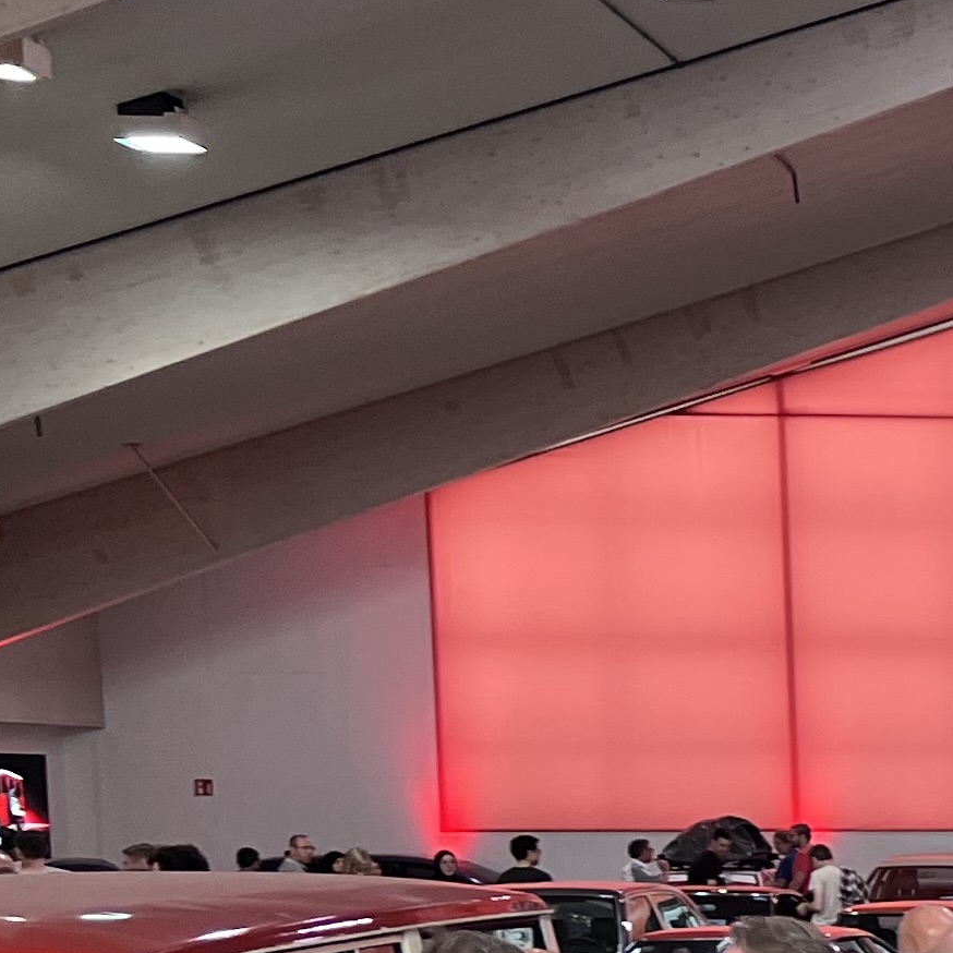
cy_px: 1102
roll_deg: +0.6
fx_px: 3302
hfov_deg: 13.6
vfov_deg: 15.9
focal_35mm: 106
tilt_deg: -3.6
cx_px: 2002
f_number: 1.5
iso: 125
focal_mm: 5.7
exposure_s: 1/100
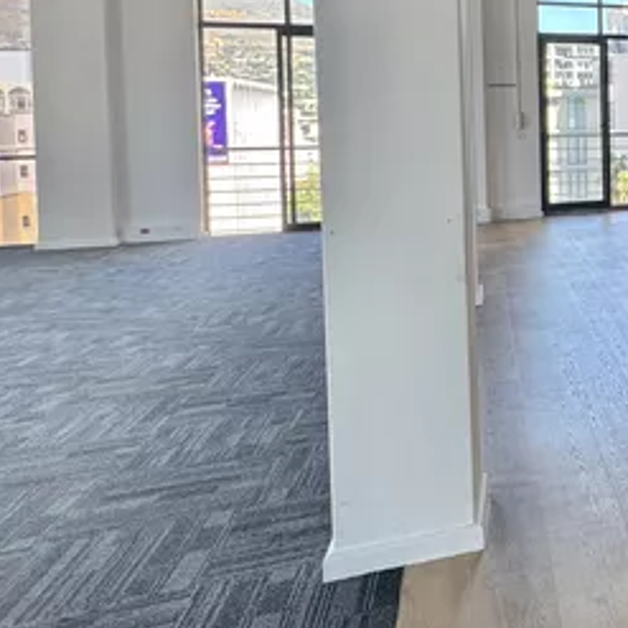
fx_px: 821
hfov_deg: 29.9
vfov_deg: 40.4
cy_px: 142
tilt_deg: -2.1
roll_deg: +1.3
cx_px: 882
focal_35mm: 40
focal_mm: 2.22
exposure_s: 1/99
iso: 40
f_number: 2.2
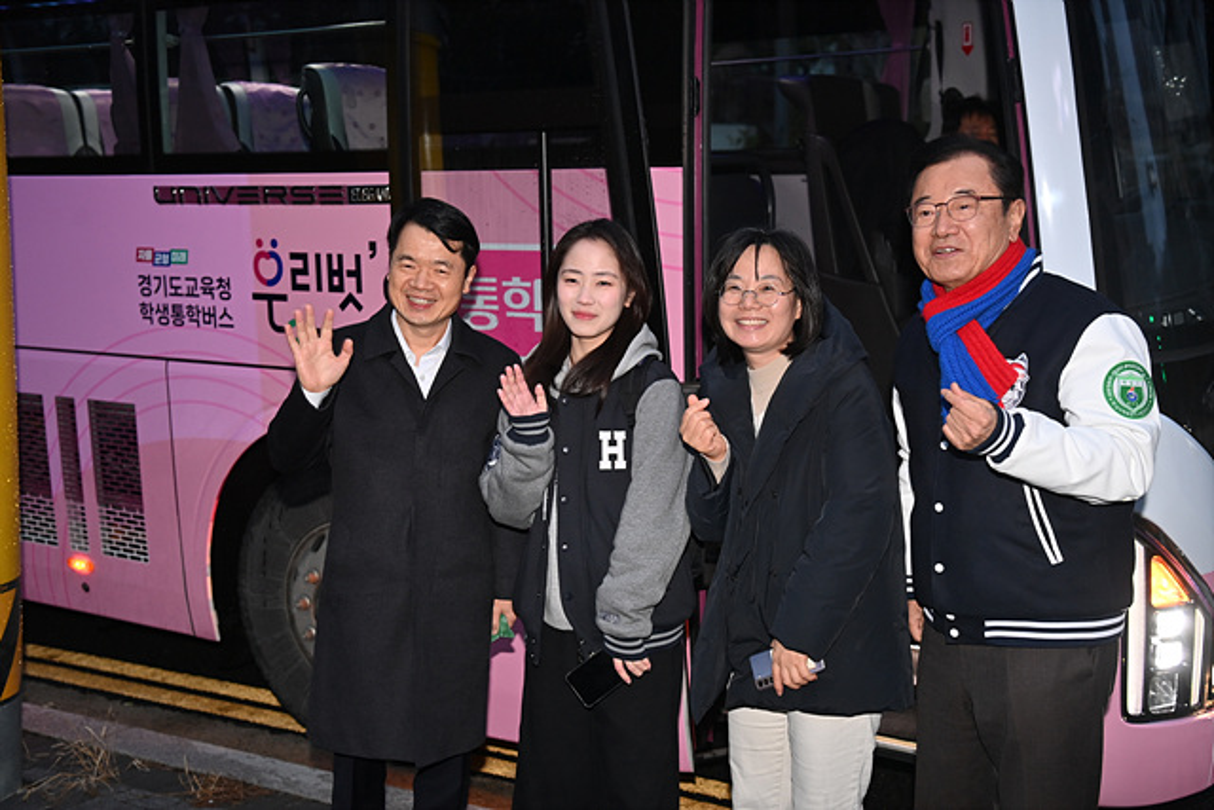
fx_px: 1484
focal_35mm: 44
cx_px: 607
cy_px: 405
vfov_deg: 30.5
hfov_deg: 44.5
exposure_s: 1/60
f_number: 3.5
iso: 800
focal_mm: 44
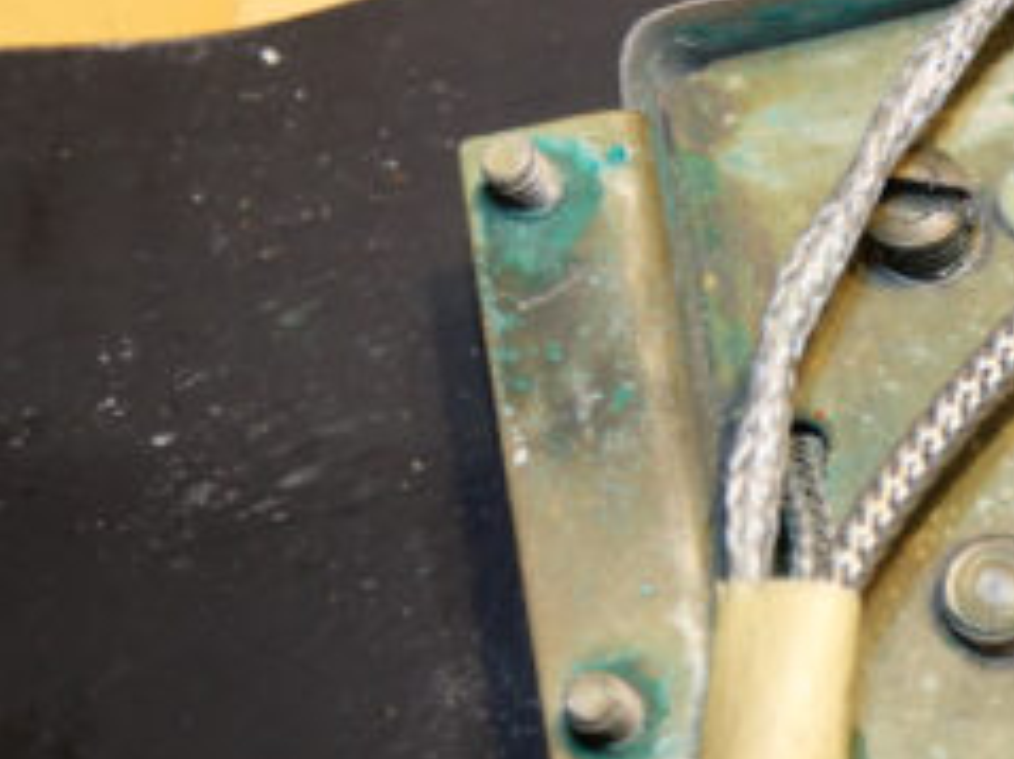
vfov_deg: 13.8
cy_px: 449
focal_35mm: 107
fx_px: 3133
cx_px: 1421
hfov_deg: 17.0
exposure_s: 1/50
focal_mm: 16
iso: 200
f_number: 3.9
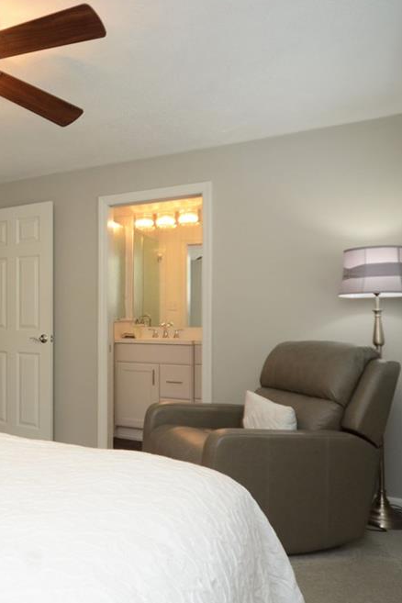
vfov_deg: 65.5
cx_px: 12
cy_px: 303
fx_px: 469
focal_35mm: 28
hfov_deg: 41.2
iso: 800
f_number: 5.6
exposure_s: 1/80
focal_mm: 12
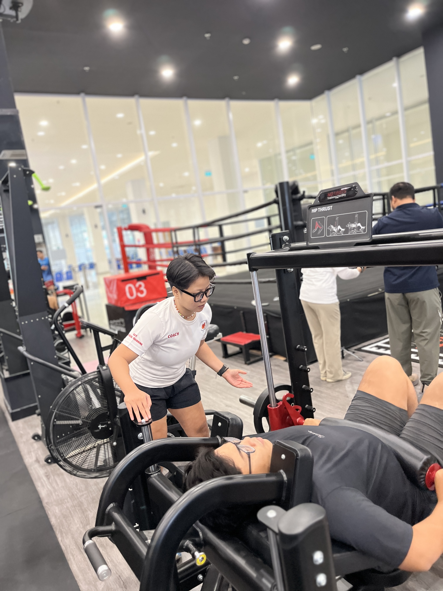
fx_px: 444
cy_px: 296
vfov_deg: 67.3
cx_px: 222
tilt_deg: -8.7
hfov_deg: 53.1
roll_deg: +8.8
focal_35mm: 26
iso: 250
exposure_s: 1/50
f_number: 1.6
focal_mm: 5.1
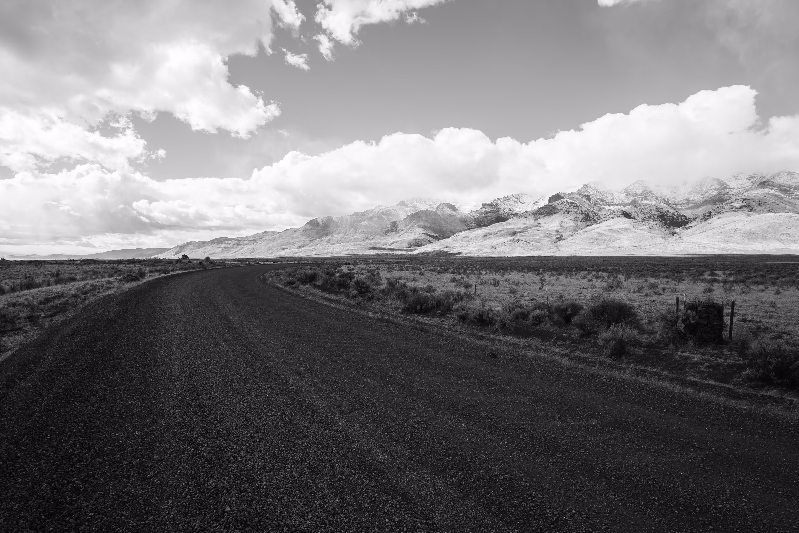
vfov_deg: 64.4
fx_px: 422
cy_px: 244
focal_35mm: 19
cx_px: 378
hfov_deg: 86.8
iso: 100
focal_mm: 16
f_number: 10
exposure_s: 1/100
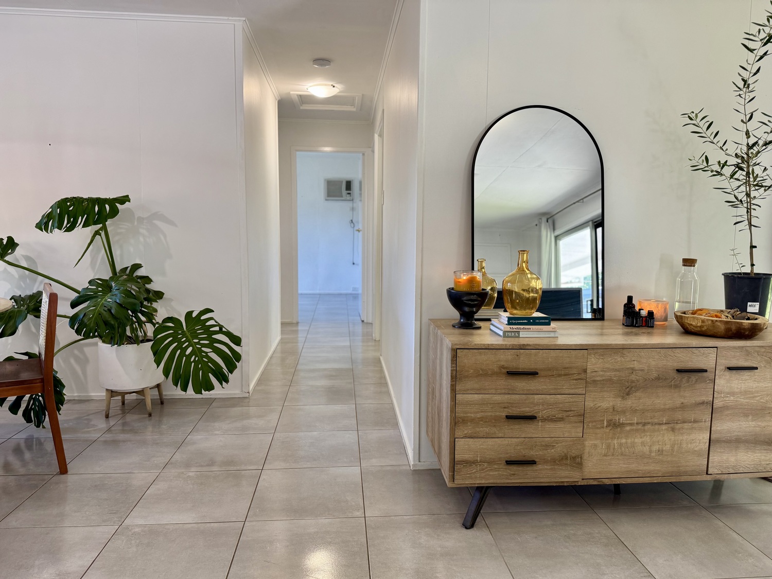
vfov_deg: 56.8
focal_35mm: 24
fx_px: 535
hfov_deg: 71.6
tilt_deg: -6.2
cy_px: 290
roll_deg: -0.1
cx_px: 386
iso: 125
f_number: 1.78
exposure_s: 1/100
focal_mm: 6.76
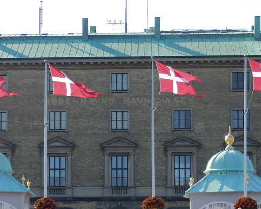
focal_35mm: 141
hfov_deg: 13.7
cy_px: 170
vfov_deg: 10.9
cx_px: 108
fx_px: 1089
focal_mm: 13.1
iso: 80
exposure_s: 1/320
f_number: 4.5
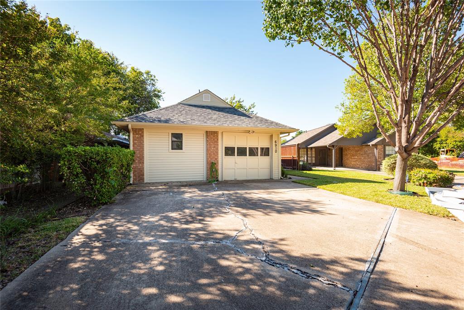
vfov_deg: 73.8
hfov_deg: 96.7
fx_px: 206
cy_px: 155
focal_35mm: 16
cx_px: 232
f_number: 7.1
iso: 100
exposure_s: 1/80
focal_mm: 16
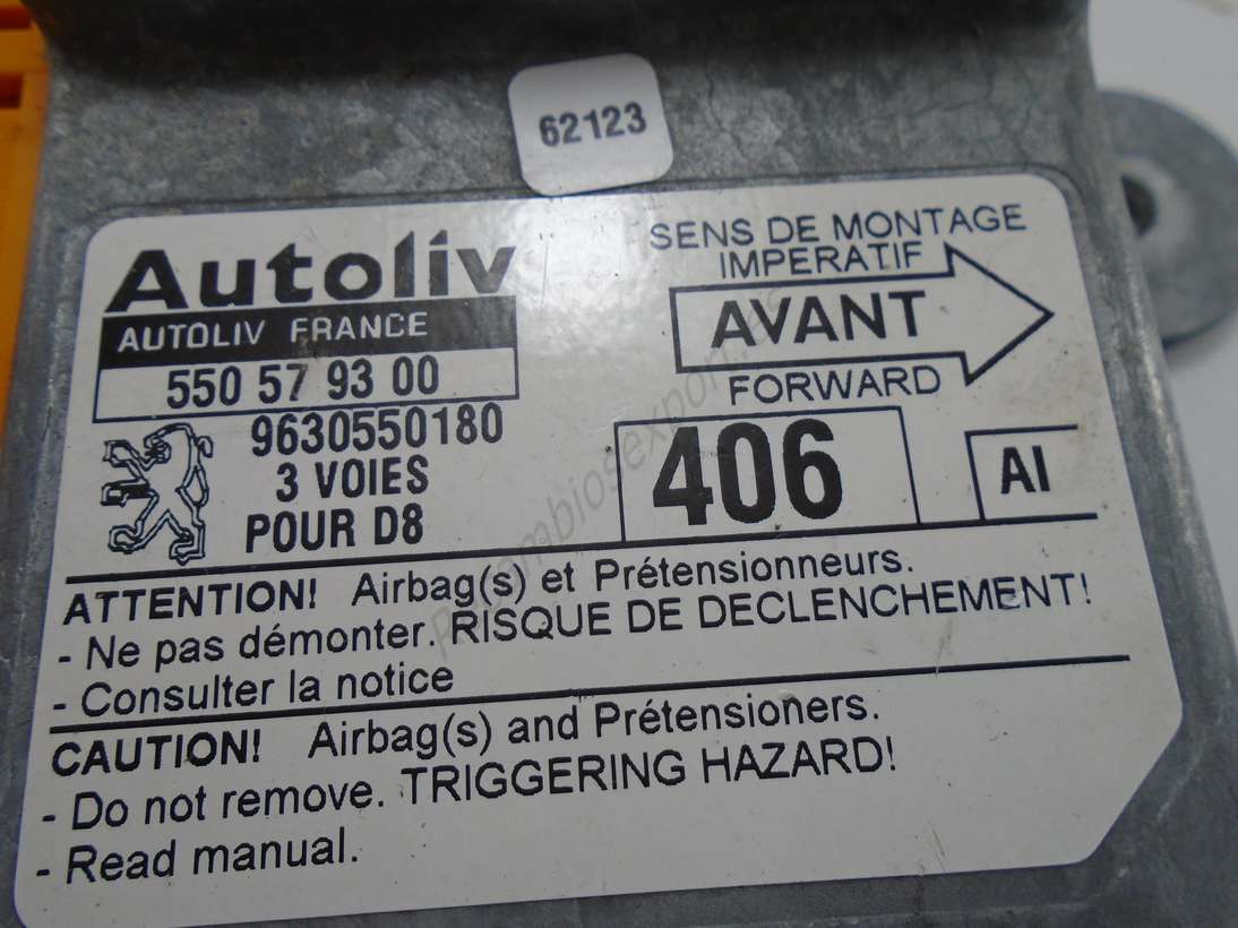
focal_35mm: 26
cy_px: 464
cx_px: 619
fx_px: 930
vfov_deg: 53.0
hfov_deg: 67.3
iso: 100
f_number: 3.2
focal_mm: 4.6
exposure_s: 1/125
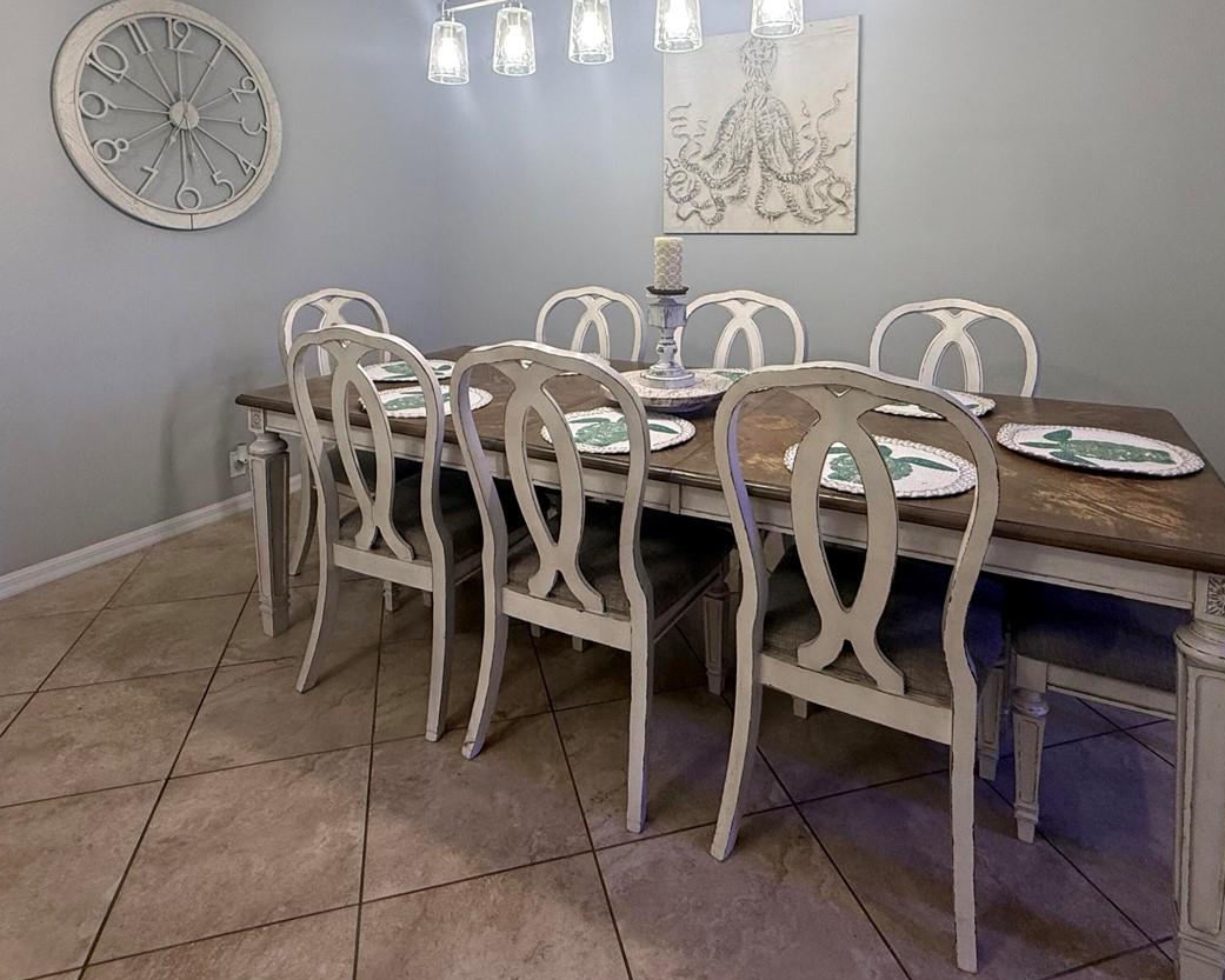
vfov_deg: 63.1
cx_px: 612
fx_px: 761
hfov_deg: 77.6
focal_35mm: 21
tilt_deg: -4.7
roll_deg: +0.3
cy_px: 291
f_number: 2.2
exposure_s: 1/120
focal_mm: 2.22
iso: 200
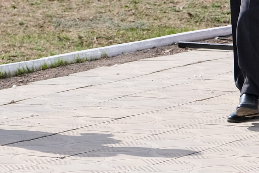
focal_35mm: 320
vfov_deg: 4.3
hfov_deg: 6.3
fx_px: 2303
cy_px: -49
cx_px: 460
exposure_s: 1/950
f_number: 5.6
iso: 320
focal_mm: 55
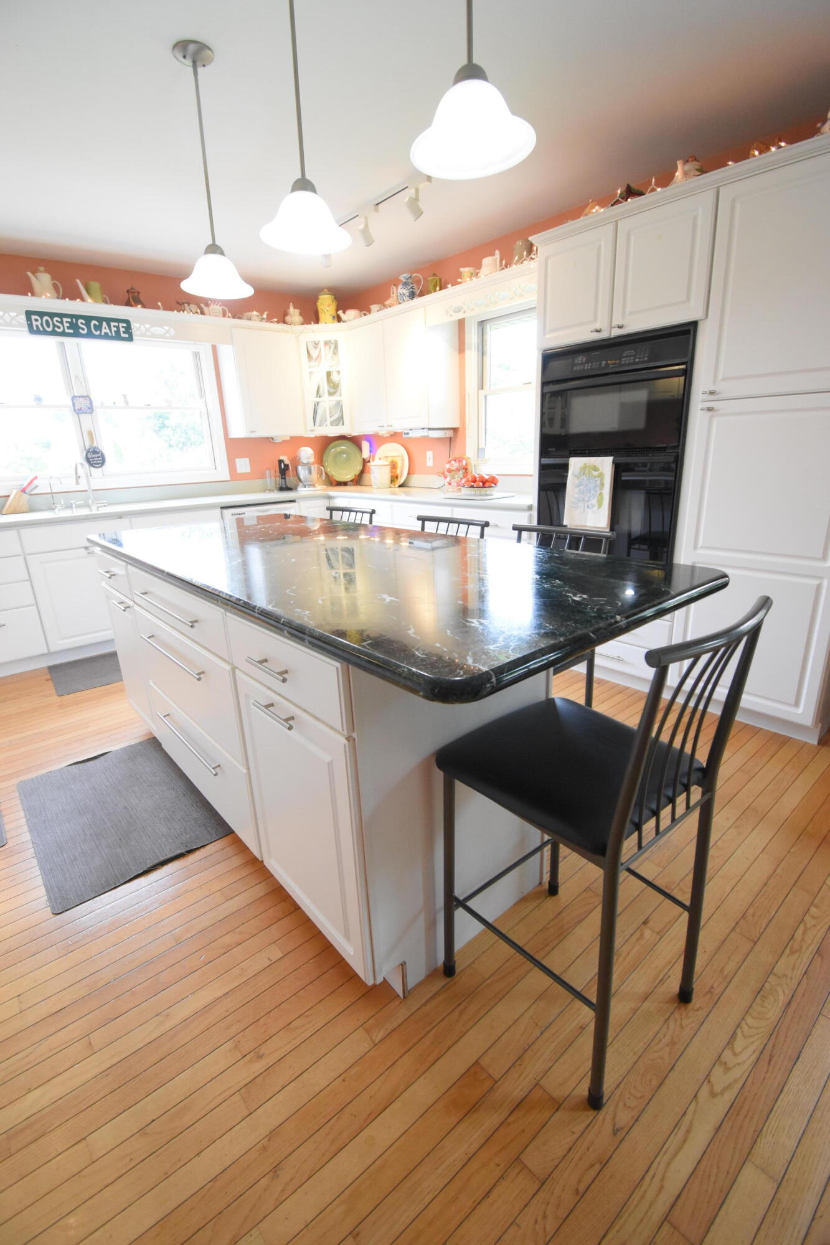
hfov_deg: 77.3
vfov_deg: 100.4
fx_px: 519
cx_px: 415
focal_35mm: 15
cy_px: 622
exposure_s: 1/125
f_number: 4.5
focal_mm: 10
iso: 1800
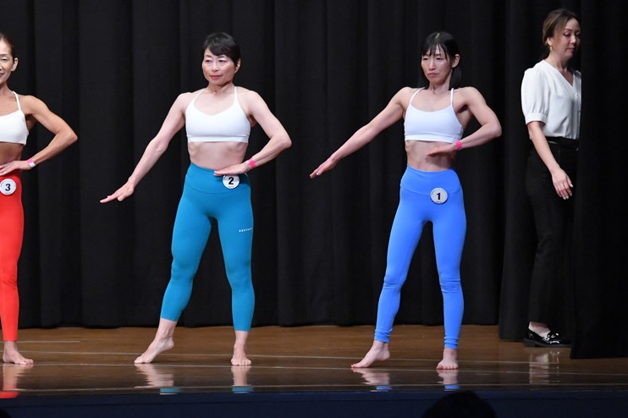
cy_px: 212
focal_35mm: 235
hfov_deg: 8.8
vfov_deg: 5.8
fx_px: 4097
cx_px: 306
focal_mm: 150
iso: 8000
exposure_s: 1/400
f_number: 5.6
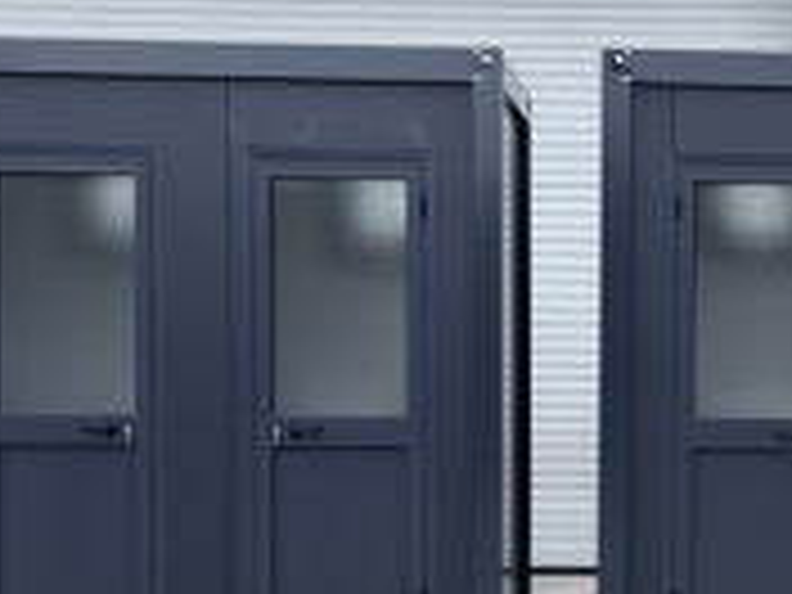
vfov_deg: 13.5
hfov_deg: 17.5
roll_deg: +0.3
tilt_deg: -1.8
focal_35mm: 109
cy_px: 450
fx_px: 2494
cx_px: 864
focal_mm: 6.76
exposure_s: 1/1486
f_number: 1.78
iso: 100
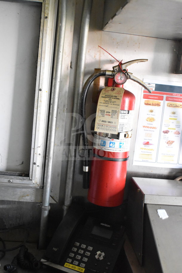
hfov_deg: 33.0
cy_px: 136
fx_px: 307
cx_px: 91
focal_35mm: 40
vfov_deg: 47.9
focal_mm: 27
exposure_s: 1/160
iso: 6400
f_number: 4
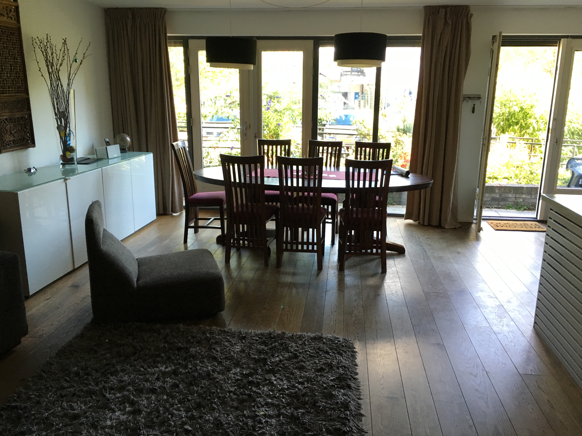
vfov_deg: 48.2
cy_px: 218
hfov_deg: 61.7
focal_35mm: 29
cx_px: 291
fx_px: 488
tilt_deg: -14.1
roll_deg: -0.5
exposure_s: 1/33
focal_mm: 4.15
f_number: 2.2
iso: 64
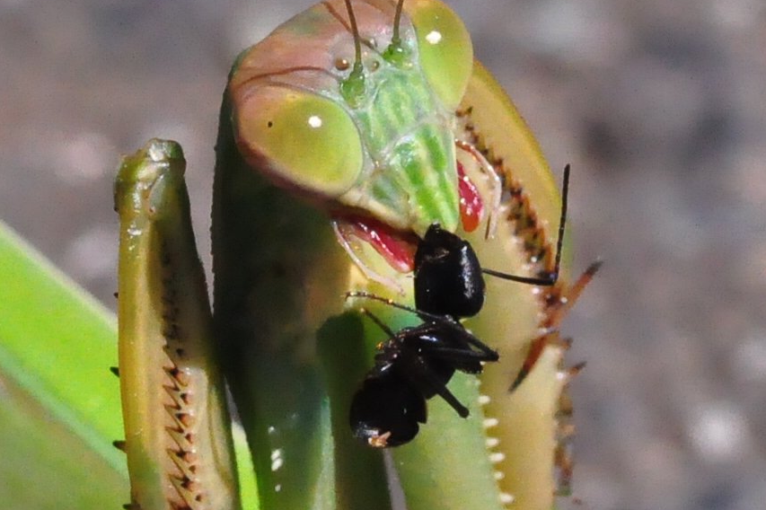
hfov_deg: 13.5
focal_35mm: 152
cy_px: 224
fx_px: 3233
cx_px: 386
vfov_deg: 9.0
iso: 3200
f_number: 18
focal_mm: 90
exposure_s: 1/2500
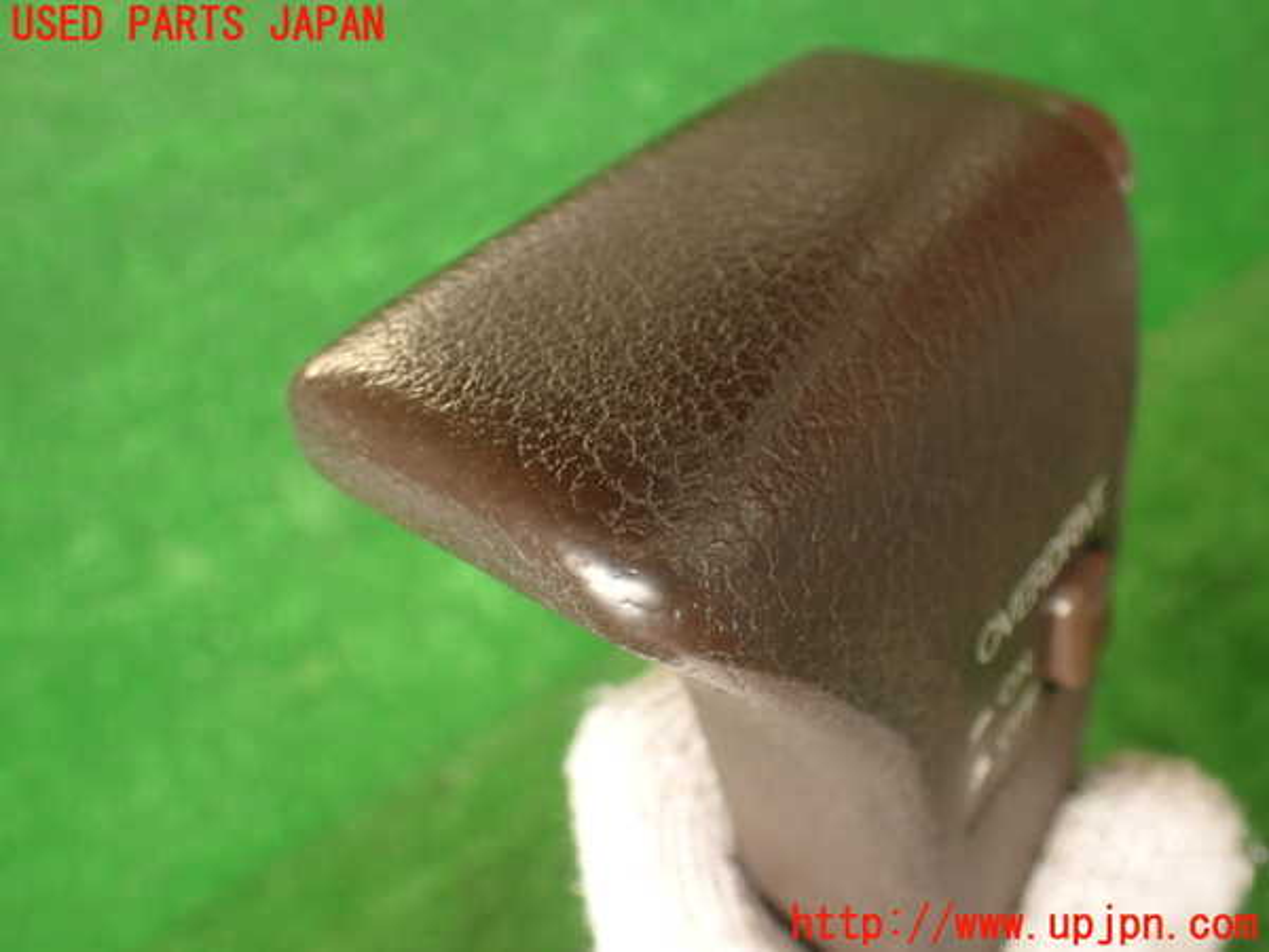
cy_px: 476
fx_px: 1173
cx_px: 634
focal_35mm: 32
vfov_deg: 44.2
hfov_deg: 56.8
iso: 200
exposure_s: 1/60
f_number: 2.4
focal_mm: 5.79
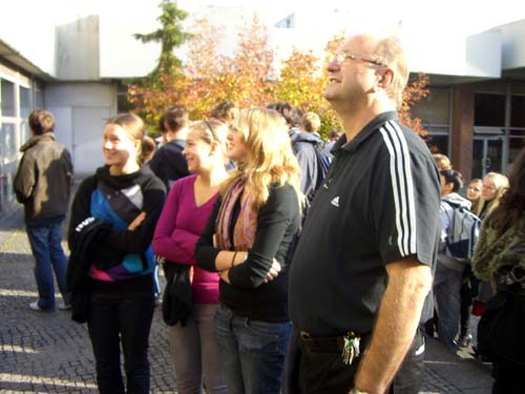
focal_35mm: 38
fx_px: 576
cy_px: 197
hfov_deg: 49.0
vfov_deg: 37.7
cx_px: 262
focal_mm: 6.2
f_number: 2.7
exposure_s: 1/200
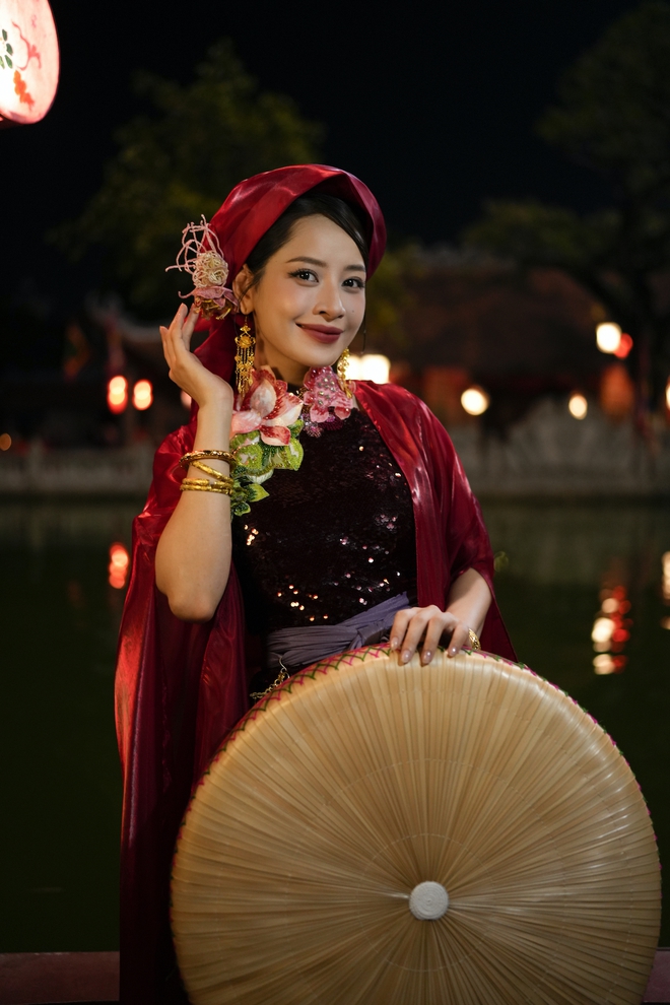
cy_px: 502
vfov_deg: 54.4
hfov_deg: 37.9
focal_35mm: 35
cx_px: 335
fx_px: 977
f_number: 1.4
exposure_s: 1/100
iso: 1600
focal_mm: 35
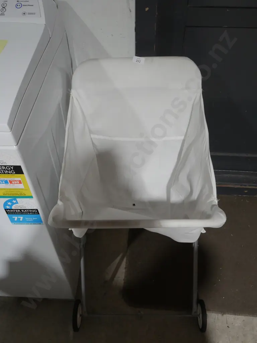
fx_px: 337
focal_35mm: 34
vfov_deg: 54.0
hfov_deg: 41.8
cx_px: 128
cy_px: 172
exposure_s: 1/60
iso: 1600
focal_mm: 17
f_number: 10
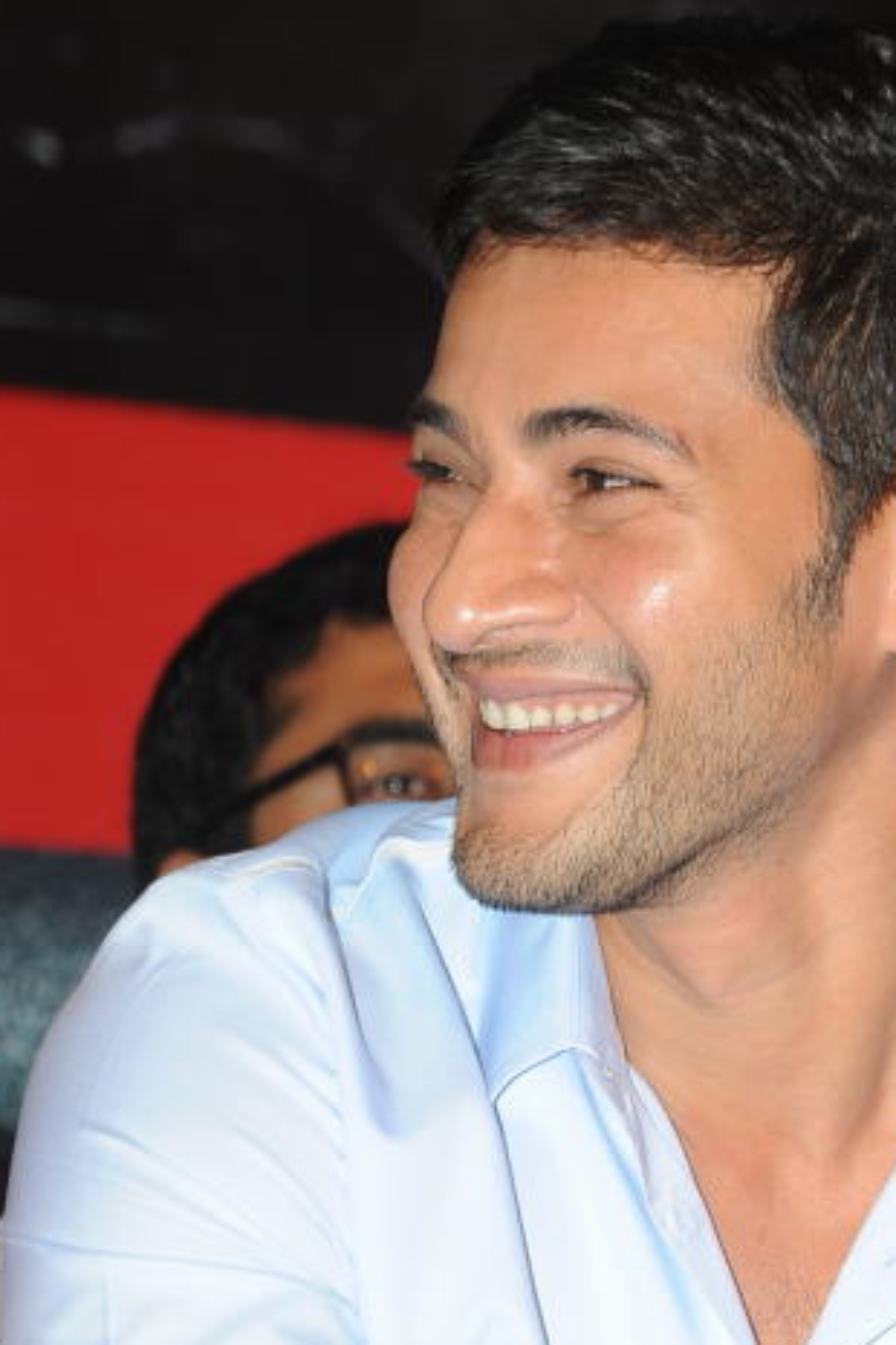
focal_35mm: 297
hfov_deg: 4.6
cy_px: 1293
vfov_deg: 6.9
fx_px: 11087
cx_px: 712
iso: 500
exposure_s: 1/125
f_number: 8
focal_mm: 135
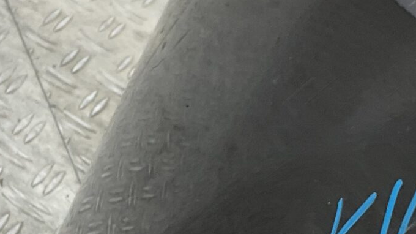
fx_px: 1312
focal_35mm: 119
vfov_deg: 10.2
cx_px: 267
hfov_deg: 18.0
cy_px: 174
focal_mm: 3
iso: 25
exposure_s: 1/100
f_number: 1.8
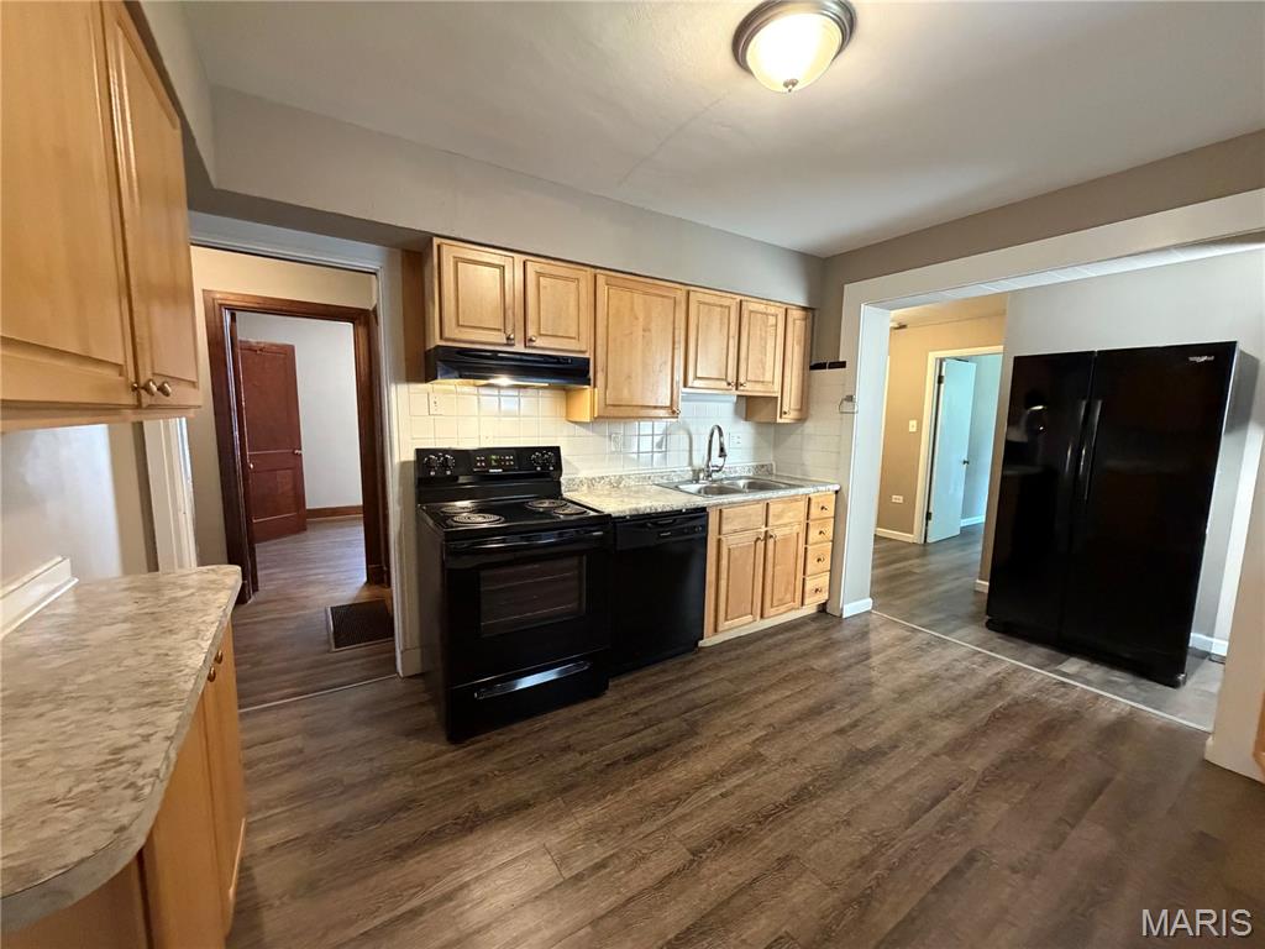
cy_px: 474
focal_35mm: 14
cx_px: 632
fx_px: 512
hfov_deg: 102.1
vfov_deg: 85.7
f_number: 2.2
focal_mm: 2.22
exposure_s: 1/60
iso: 800
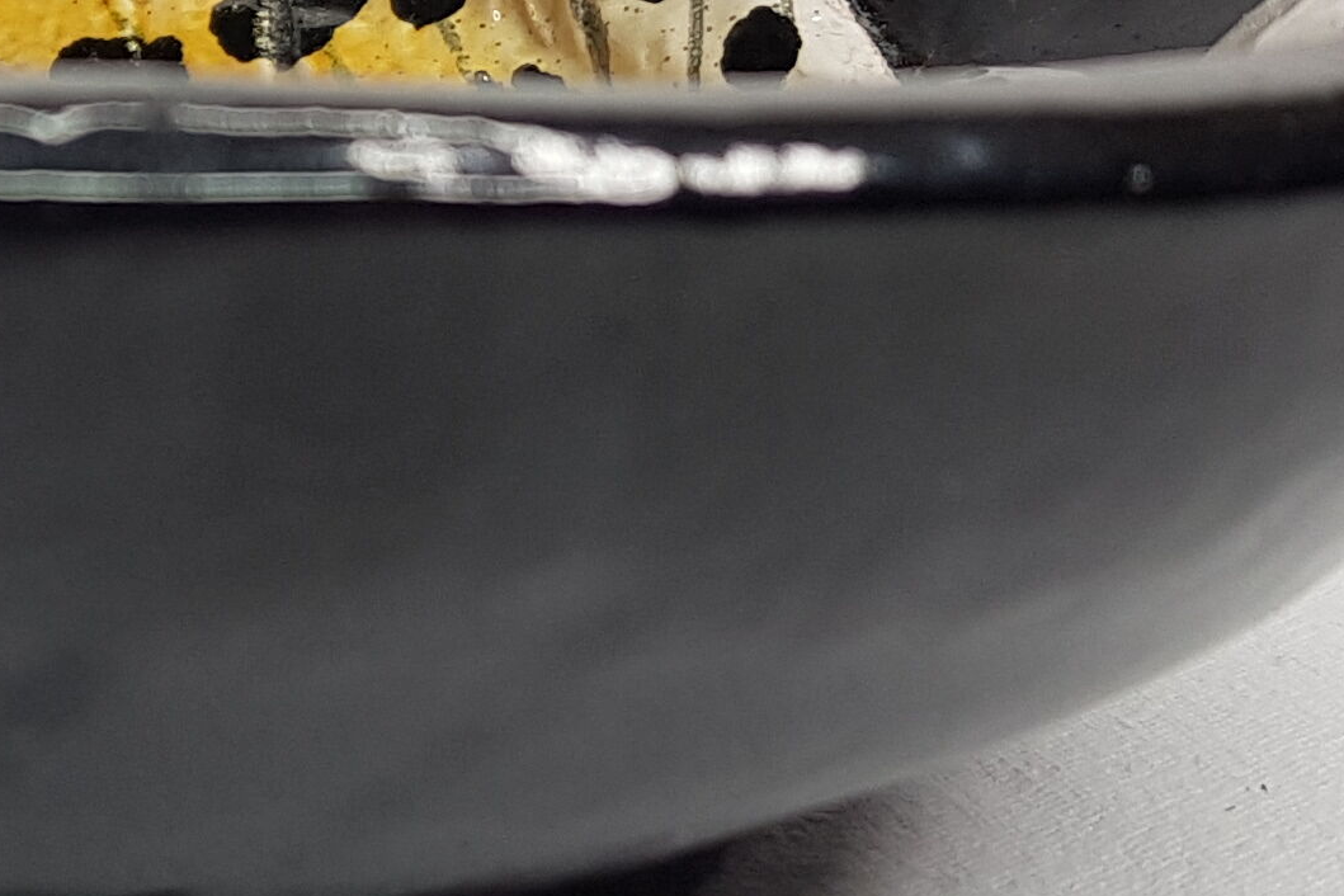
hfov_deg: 18.6
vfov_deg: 13.3
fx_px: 3845
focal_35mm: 103
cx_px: -340
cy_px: 355
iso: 40
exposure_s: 1/106
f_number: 1.7
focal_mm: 4.2
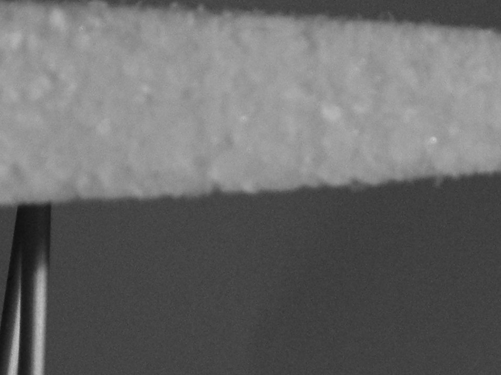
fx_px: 6613
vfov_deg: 3.3
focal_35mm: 457
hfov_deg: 4.3
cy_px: 331
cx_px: 108
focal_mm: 25.4
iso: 400
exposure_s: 1/131
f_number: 4.5
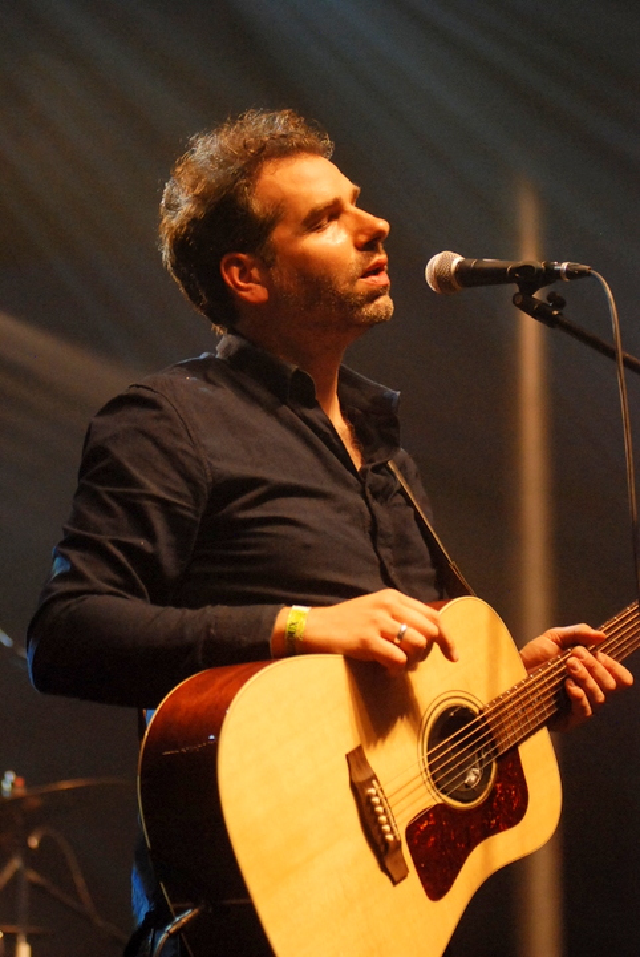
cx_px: 320
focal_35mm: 120
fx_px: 3191
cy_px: 478
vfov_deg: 17.0
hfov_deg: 11.5
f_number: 2.8
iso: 1600
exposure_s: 1/500
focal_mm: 80
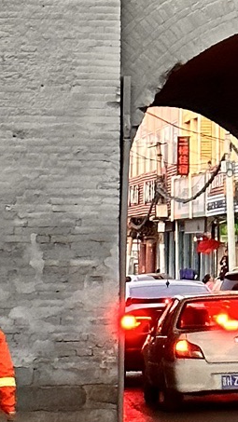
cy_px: -289
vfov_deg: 9.0
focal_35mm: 231
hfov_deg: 5.2
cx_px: 291
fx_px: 2590
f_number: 1.78
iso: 250
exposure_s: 1/33
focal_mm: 6.86
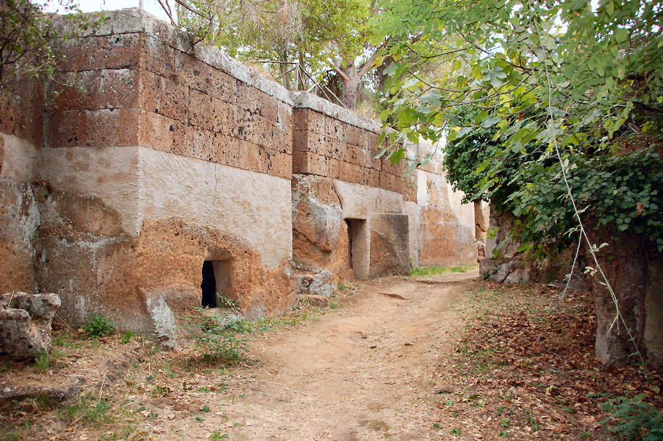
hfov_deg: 67.4
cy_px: 220
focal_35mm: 27
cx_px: 332
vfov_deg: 47.9
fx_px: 497
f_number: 4
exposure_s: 1/160
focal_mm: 18
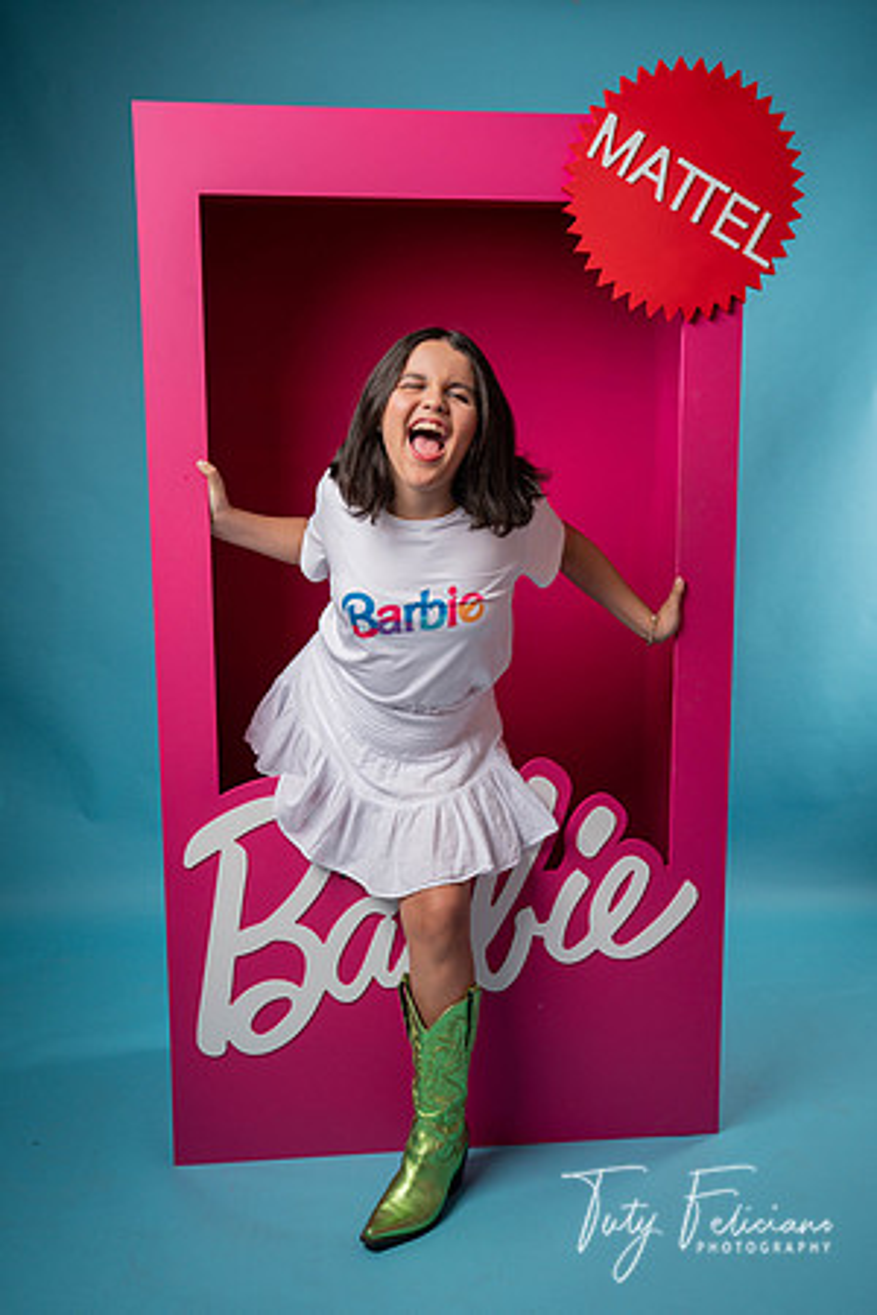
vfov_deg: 53.1
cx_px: 438
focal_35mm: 36
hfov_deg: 36.9
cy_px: 658
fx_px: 1315
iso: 250
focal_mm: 36
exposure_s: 1/250
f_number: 6.3
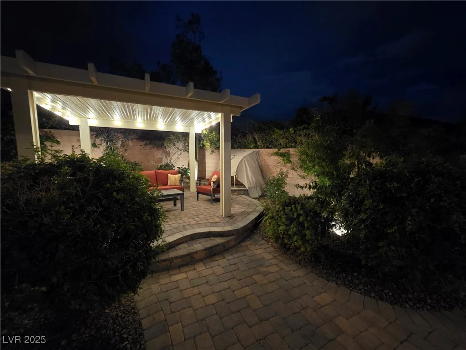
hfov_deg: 106.2
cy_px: 175
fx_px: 175
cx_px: 233
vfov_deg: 89.9
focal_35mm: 13
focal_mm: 2.2
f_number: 1.9
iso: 1000
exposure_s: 1/24
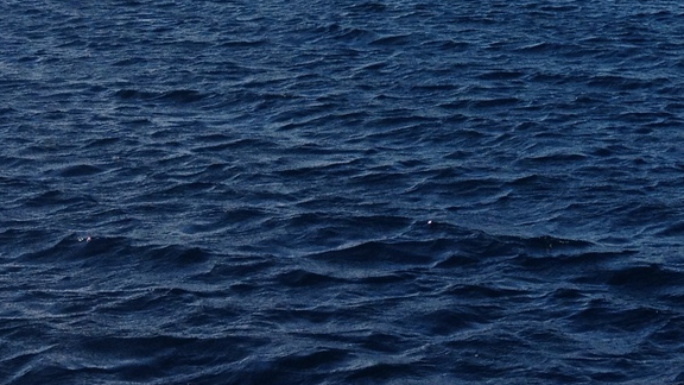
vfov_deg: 11.0
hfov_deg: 19.9
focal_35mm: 106
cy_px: -206
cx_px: 576
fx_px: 1923
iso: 64
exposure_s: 1/1493
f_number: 2.4
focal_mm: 4.28
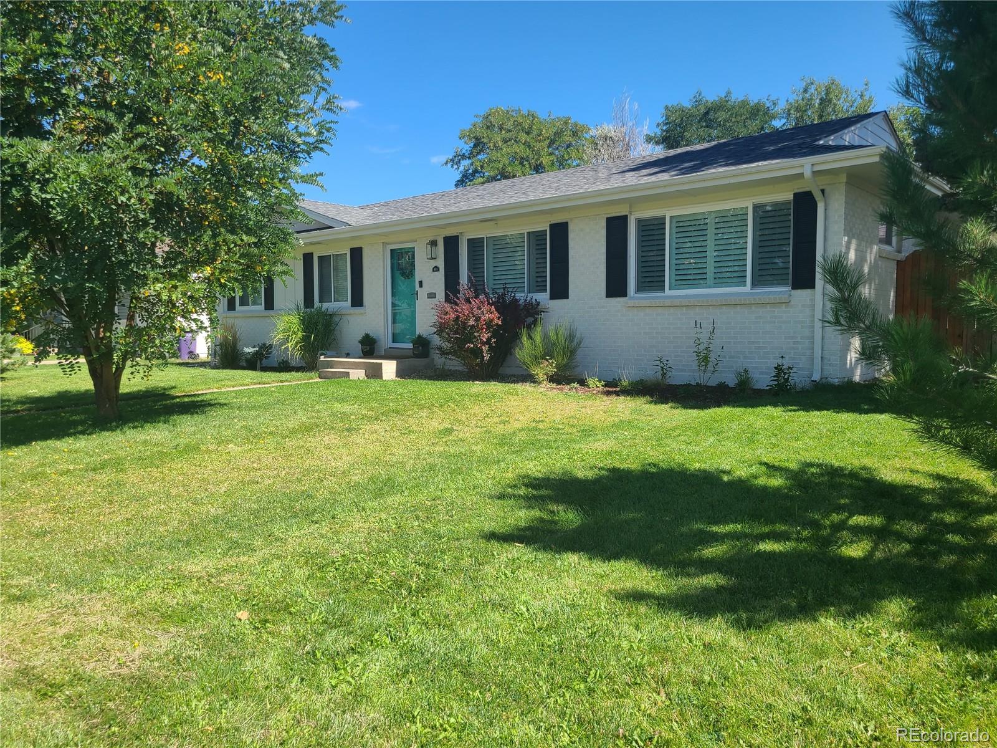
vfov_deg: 53.1
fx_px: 749
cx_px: 498
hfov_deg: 67.3
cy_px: 374
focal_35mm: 26
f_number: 1.8
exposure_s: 1/1286
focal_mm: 5.4
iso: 40
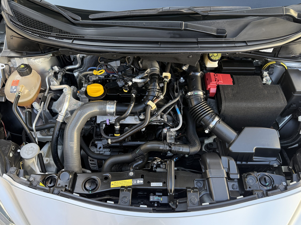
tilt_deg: -54.3
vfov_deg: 56.8
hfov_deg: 71.6
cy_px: 112
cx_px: 150
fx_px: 209
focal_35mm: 24
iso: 160
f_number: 1.78
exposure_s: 1/243
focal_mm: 6.76
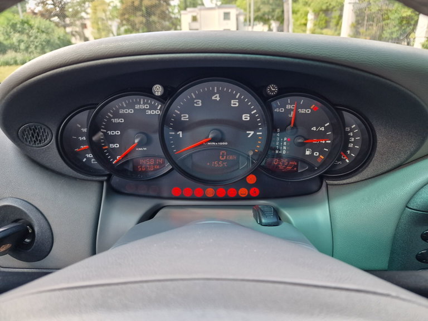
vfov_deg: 58.9
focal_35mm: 23
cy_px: 160
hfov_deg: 73.9
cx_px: 214
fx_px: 284
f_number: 1.8
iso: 80
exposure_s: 1/180
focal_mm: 6.4
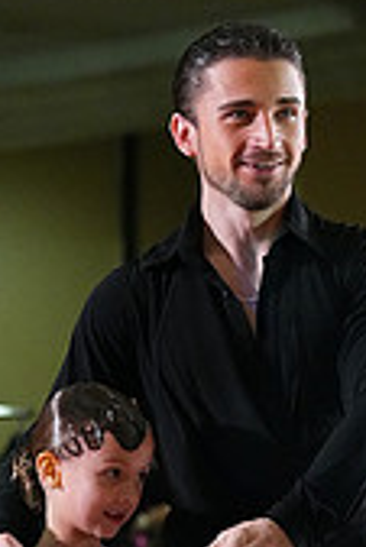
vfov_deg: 4.4
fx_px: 7046
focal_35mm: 463
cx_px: 157
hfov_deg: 3.0
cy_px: 683
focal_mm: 135
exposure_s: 1/400
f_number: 5.6
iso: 8000
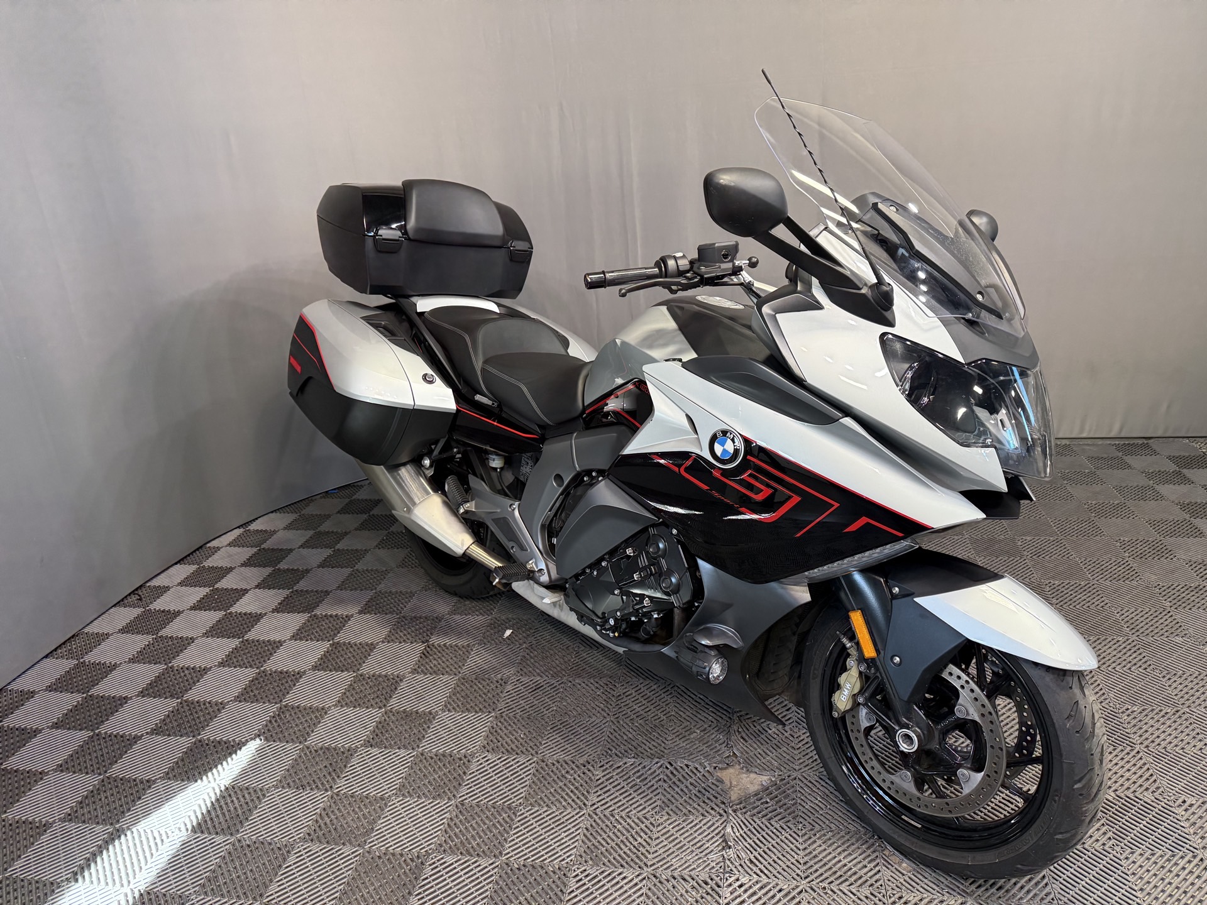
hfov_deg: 71.6
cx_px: 604
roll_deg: +4.8
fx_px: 837
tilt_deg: -18.8
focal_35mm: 24
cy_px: 452
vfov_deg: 56.8
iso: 250
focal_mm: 6.76
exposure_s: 1/60
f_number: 1.78
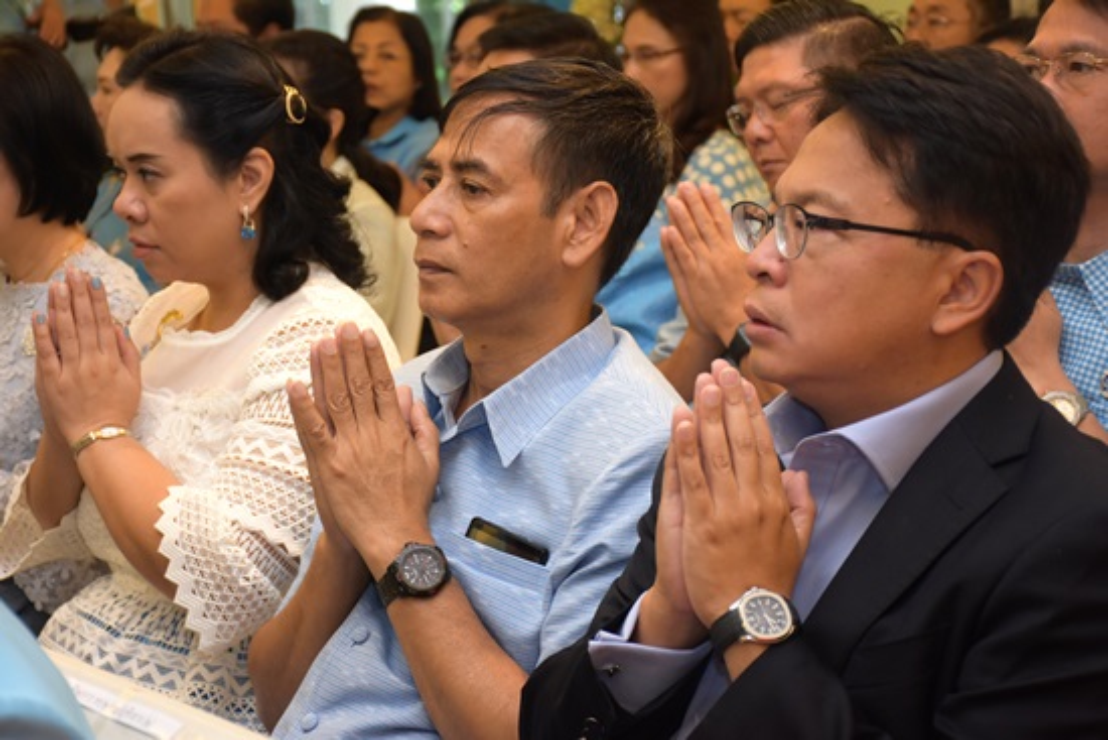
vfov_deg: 16.3
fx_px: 2586
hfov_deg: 24.2
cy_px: 370
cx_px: 554
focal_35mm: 84
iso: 1250
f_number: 4.8
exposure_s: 1/60
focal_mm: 56
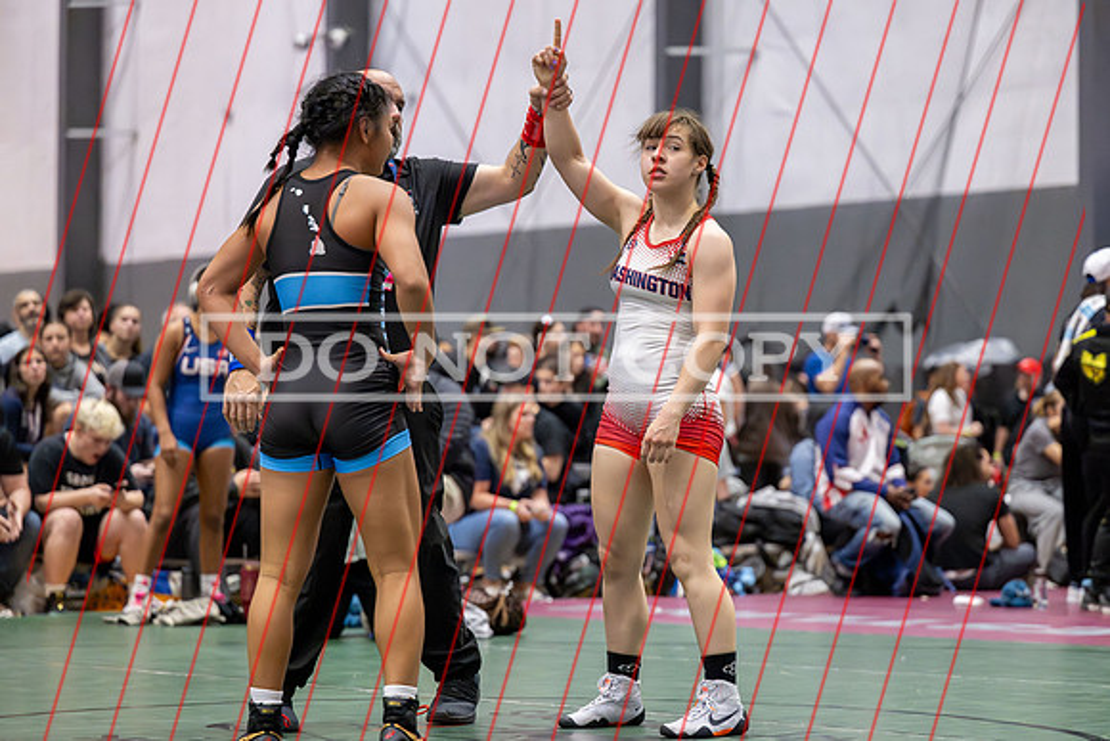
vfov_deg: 13.4
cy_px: 377
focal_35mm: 102
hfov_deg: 20.0
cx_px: 596
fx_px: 3150
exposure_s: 1/640
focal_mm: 95
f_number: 2.8
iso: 11400
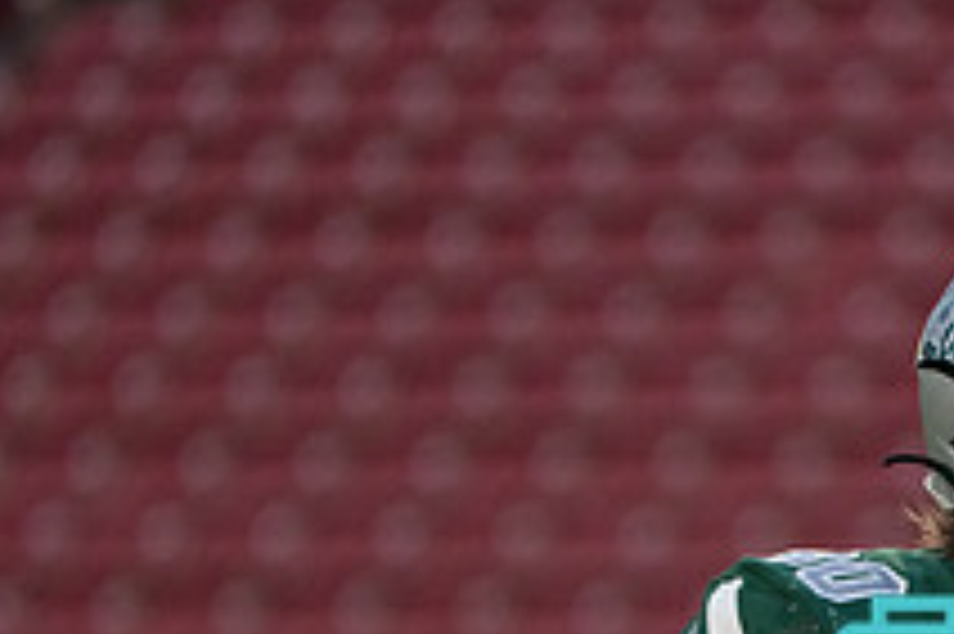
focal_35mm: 1096
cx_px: 936
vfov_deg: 1.3
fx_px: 29021
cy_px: 794
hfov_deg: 1.9
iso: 4000
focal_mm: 400
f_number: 5.6
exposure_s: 1/1250
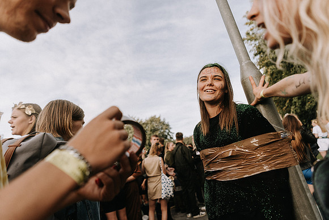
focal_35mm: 24
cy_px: 110
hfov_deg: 73.7
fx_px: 219
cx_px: 164
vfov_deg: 53.2
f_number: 2.8
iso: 100
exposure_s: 1/800
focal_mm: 24
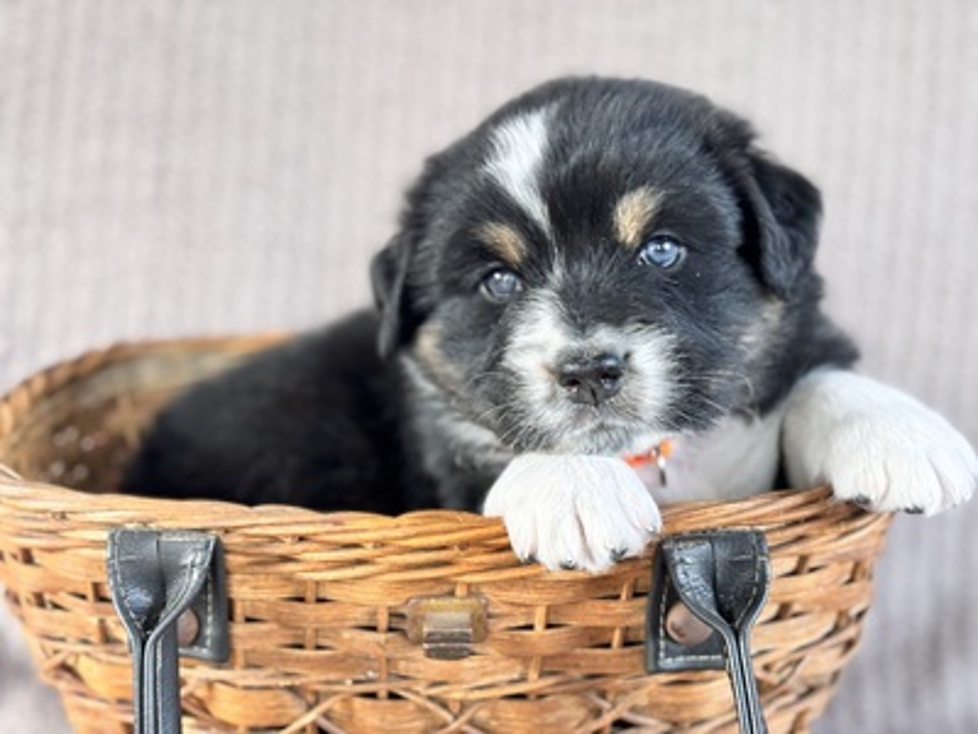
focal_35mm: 52
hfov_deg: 36.8
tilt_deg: -10.8
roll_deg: +0.8
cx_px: 489
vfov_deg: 28.0
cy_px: 367
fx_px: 1469
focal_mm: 5.96
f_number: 1.6
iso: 100
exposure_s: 1/60
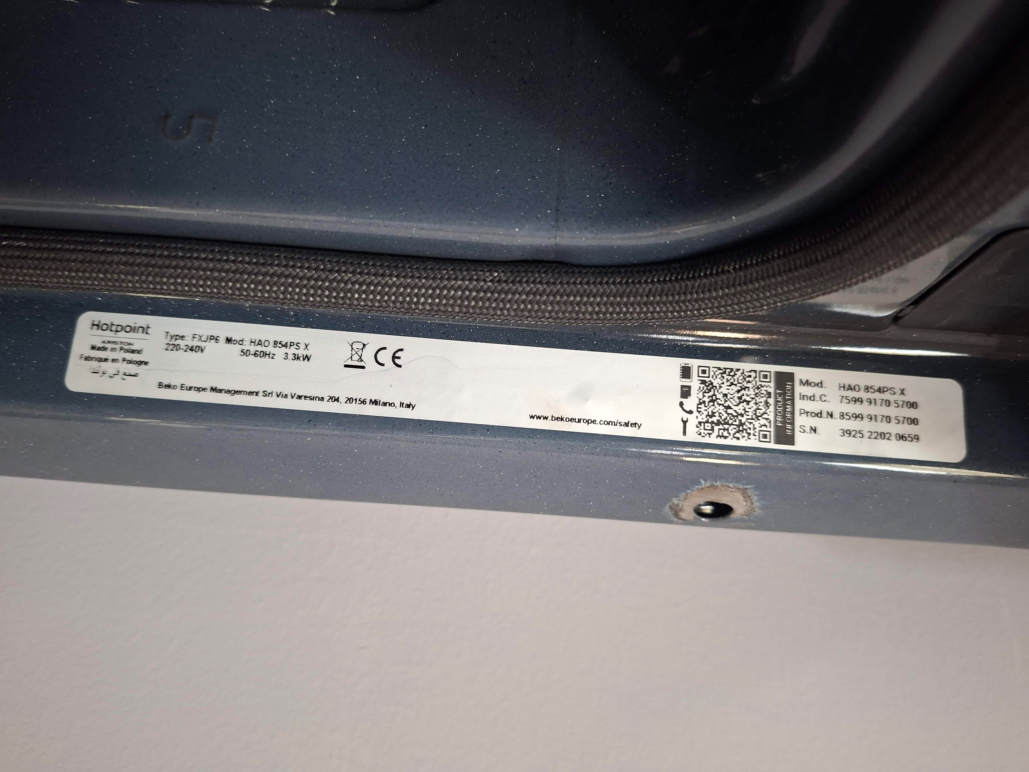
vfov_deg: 58.9
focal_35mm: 23
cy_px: 386
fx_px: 684
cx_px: 514
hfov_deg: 73.9
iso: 250
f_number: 1.8
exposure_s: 1/33
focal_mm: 5.54
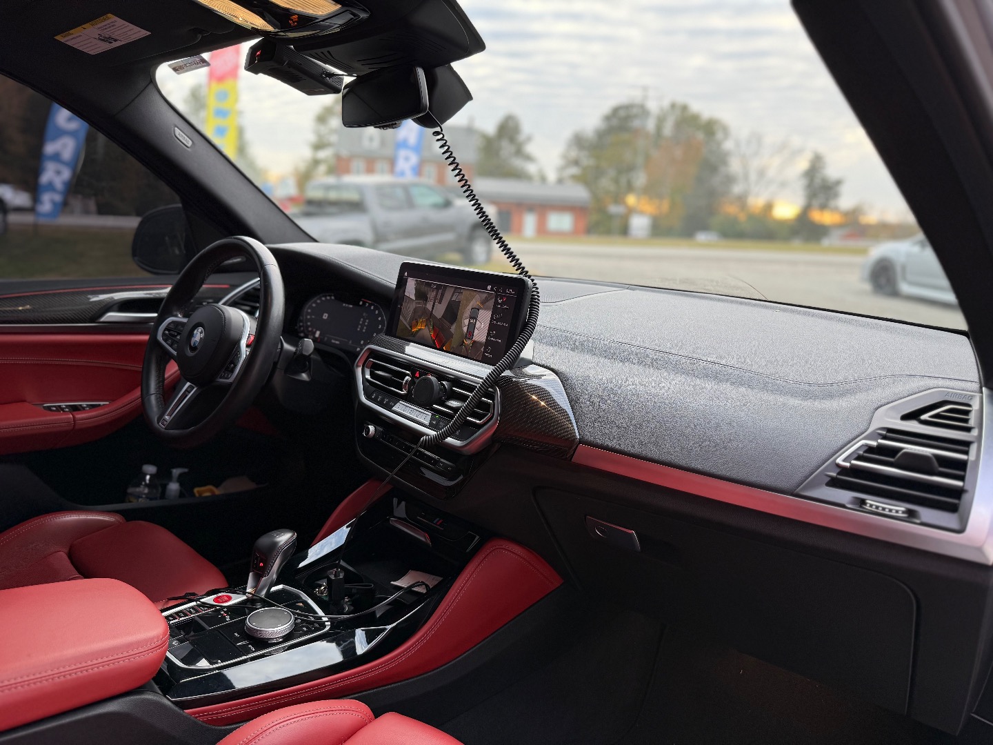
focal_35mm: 24
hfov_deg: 71.6
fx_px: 688
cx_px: 496
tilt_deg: -10.5
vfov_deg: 56.8
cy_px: 372
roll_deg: -2.9
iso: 64
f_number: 1.78
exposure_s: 1/81
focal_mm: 6.76
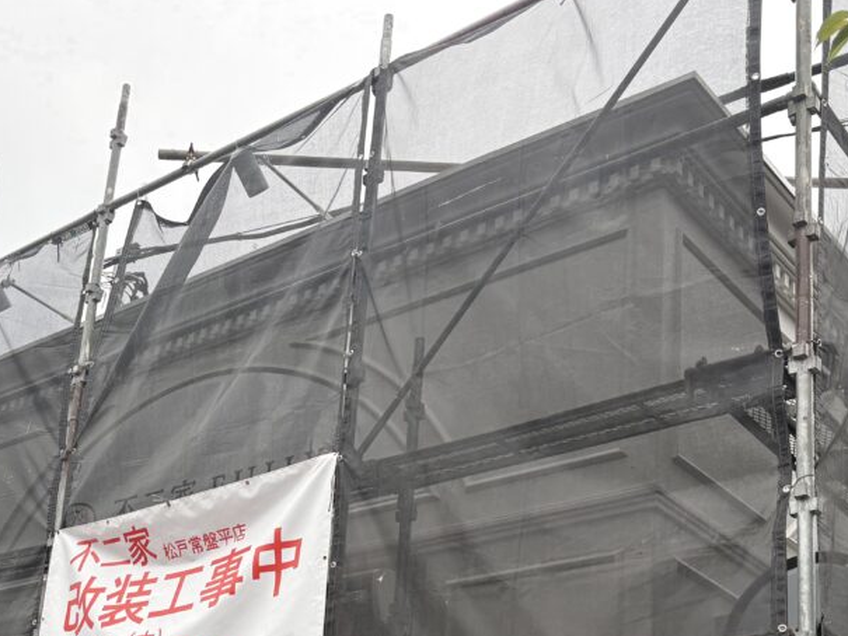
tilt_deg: +15.9
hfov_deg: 34.7
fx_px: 1348
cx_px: 294
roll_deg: -5.1
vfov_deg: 25.3
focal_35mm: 55
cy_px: 635
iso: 50
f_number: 1.6
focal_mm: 5.96
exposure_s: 1/328
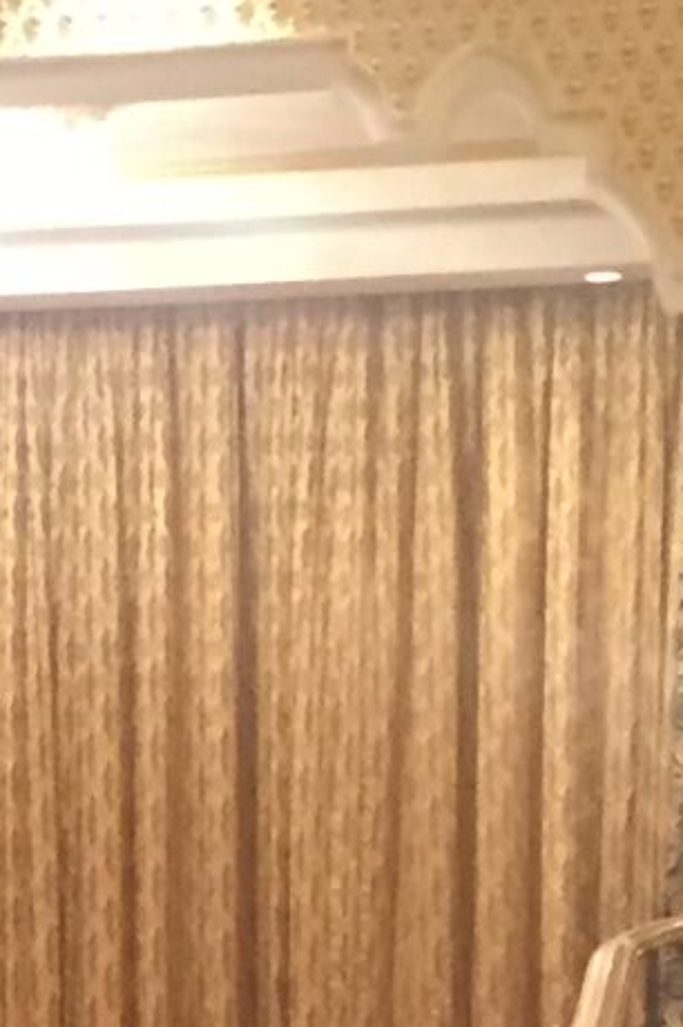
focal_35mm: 168
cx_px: -1143
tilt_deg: -1.9
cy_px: 1103
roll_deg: +1.2
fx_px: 4788
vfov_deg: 12.1
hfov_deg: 7.4
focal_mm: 4.15
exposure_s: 1/17
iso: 250
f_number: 2.2
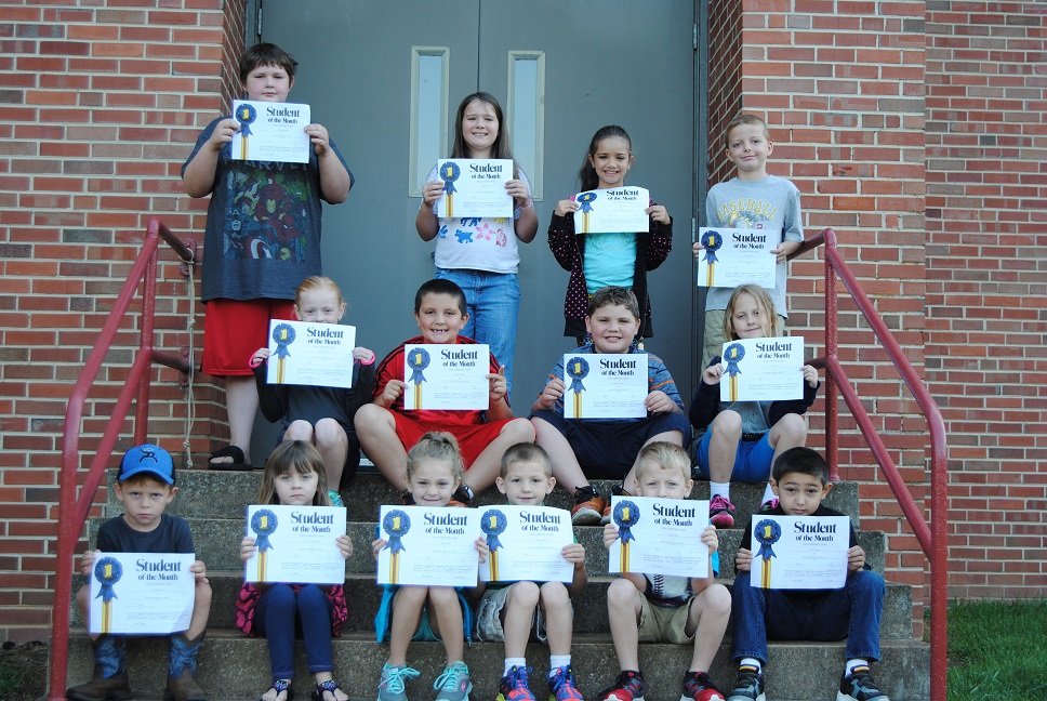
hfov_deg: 33.4
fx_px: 1747
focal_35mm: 60
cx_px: 524
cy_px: 350
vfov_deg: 22.7
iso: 200
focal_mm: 40
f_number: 5
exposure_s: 1/100
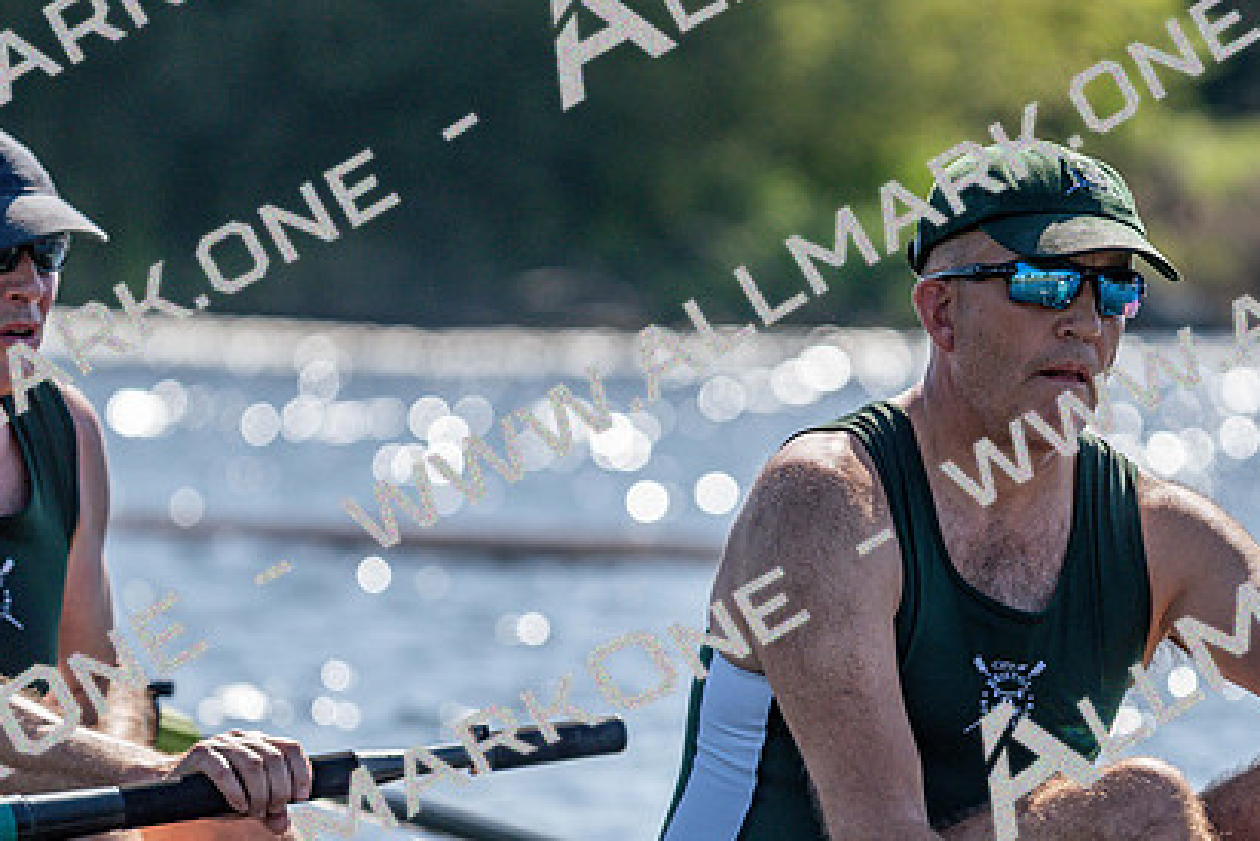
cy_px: 558
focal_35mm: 415
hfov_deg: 5.0
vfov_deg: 3.3
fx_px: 14529
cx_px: 719
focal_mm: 295
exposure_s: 1/2000
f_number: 5.6
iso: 320
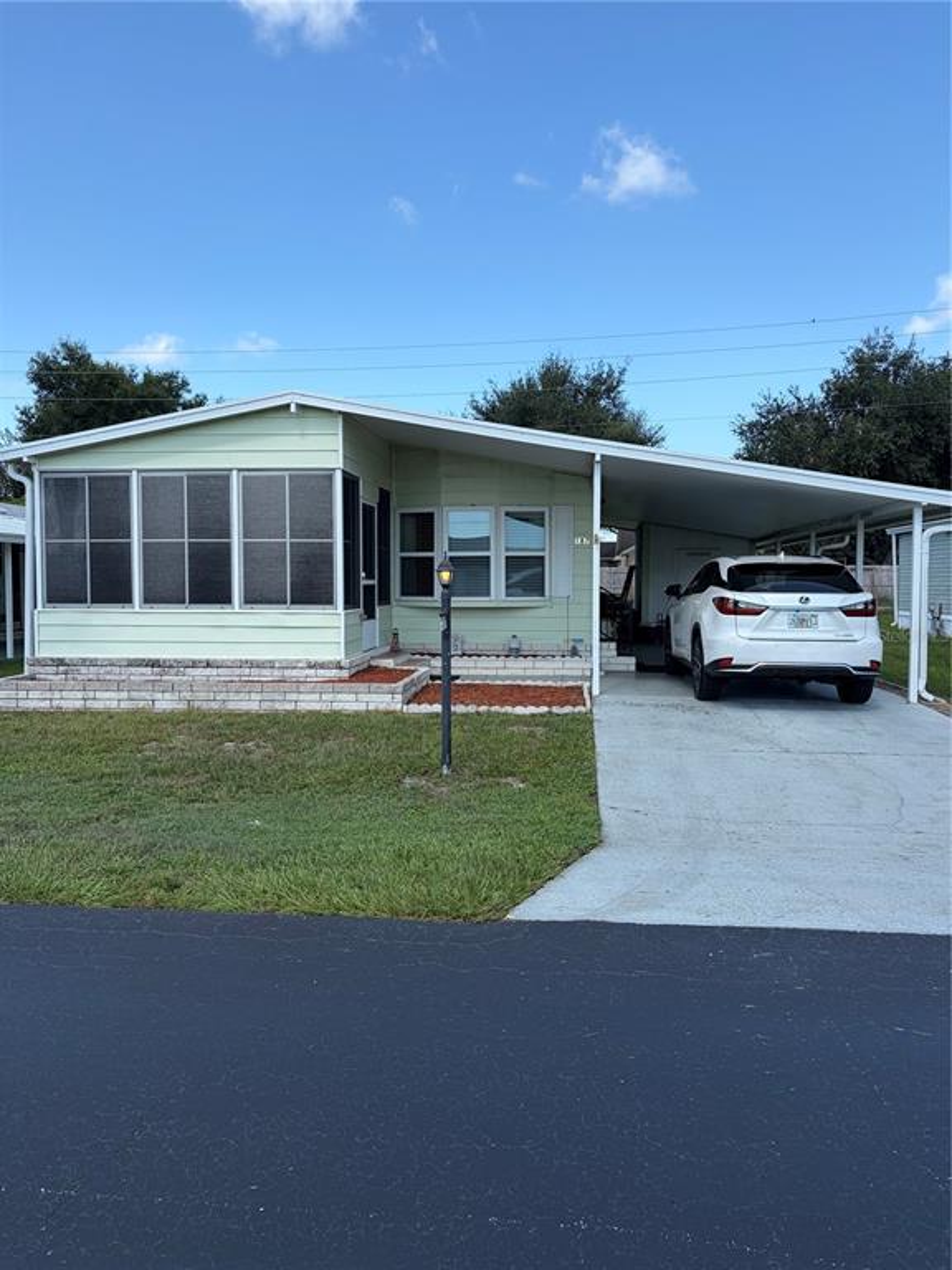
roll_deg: +0.4
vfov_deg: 67.3
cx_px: 476
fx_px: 953
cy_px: 635
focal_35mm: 26
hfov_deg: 53.1
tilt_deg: -2.6
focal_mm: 5.96
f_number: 1.6
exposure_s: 1/2012
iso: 50
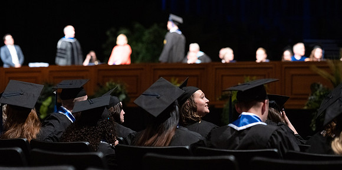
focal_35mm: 93
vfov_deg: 11.9
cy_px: 84
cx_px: 171
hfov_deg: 23.7
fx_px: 817
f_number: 2.5
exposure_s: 1/320
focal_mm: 85
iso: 3200
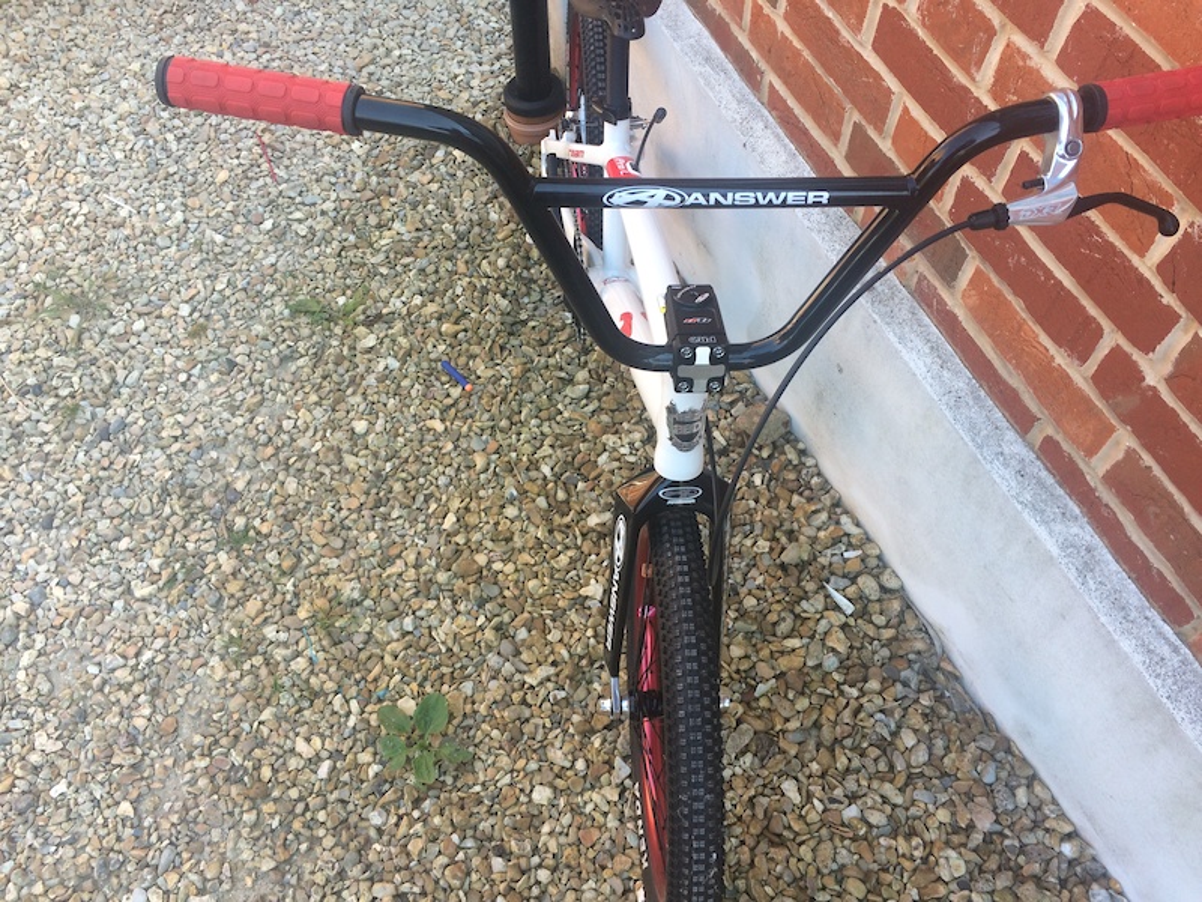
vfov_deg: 48.2
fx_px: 1007
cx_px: 601
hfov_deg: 61.7
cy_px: 451
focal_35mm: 29
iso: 32
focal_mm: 4.15
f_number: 2.2
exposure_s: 1/113
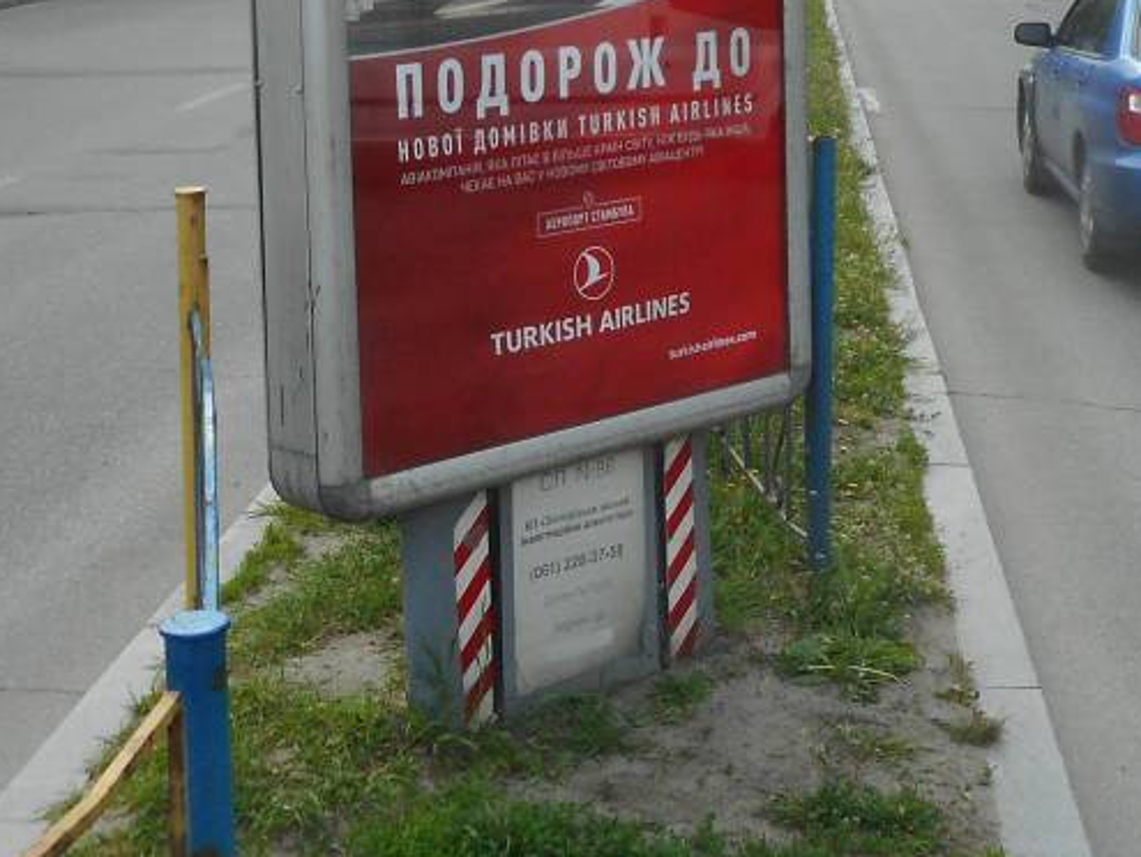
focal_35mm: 65
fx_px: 2144
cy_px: 71
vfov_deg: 22.0
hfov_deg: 29.8
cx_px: 590
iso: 80
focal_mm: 4.5
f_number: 3.7
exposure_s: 1/320
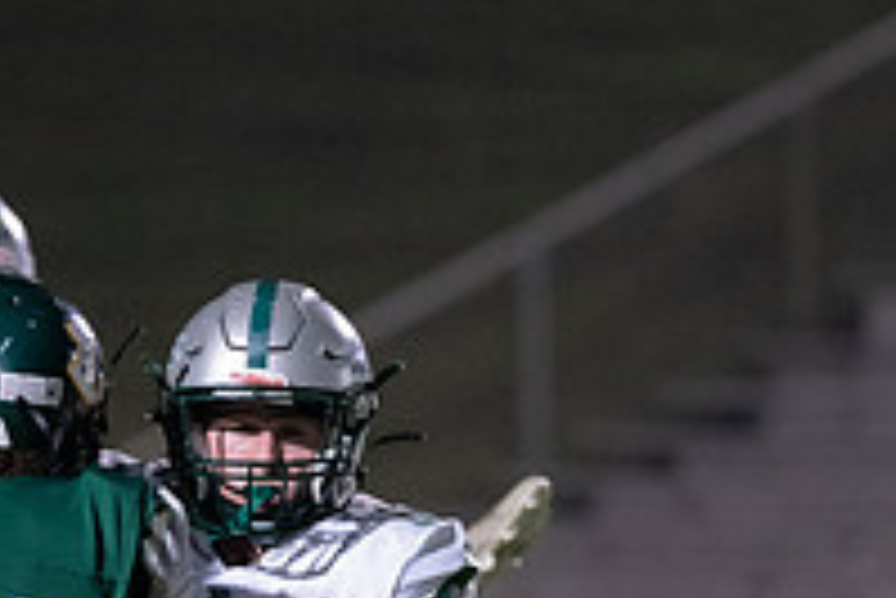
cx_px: 139
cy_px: 744
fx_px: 17584
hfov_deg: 2.9
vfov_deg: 1.9
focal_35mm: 706
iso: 4000
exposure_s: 1/1250
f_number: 2.8
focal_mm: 200
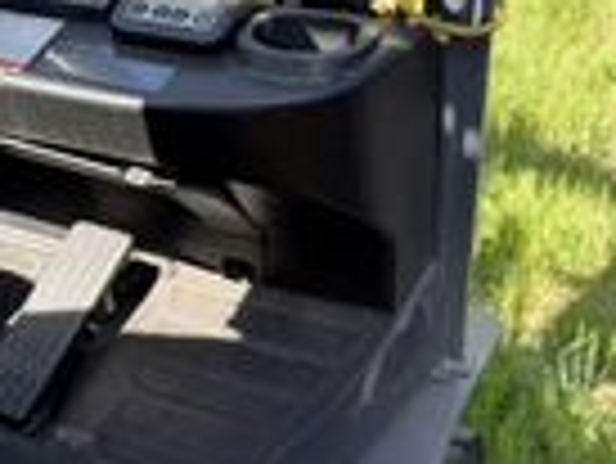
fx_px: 1247
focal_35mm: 70
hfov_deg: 26.3
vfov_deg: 21.0
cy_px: 149
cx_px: 0
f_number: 1.78
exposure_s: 1/665
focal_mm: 6.76
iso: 80
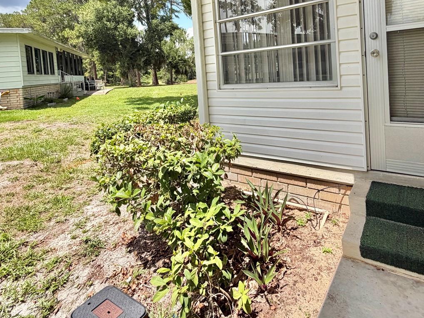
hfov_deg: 76.0
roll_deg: +3.6
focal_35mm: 22
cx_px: 240
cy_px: 80
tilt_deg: -1.2
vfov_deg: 58.0
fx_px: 270
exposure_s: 1/770
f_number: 2.2
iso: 40
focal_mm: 2.22
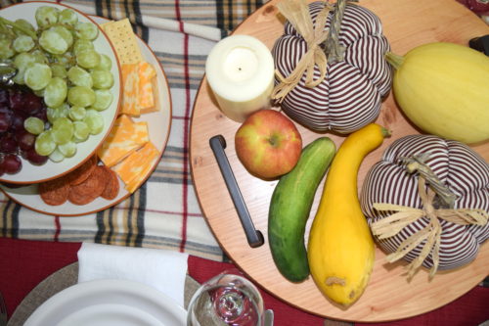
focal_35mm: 40
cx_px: 244
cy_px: 163
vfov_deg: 33.0
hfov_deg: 47.9
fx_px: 550
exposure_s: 1/200
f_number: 4.5
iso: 1600
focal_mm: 27
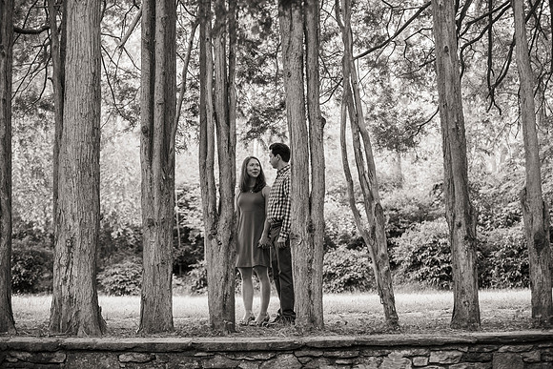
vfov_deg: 19.5
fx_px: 1075
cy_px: 184
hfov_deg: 28.8
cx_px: 276
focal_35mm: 70
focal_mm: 70
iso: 800
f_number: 3.5
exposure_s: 1/80
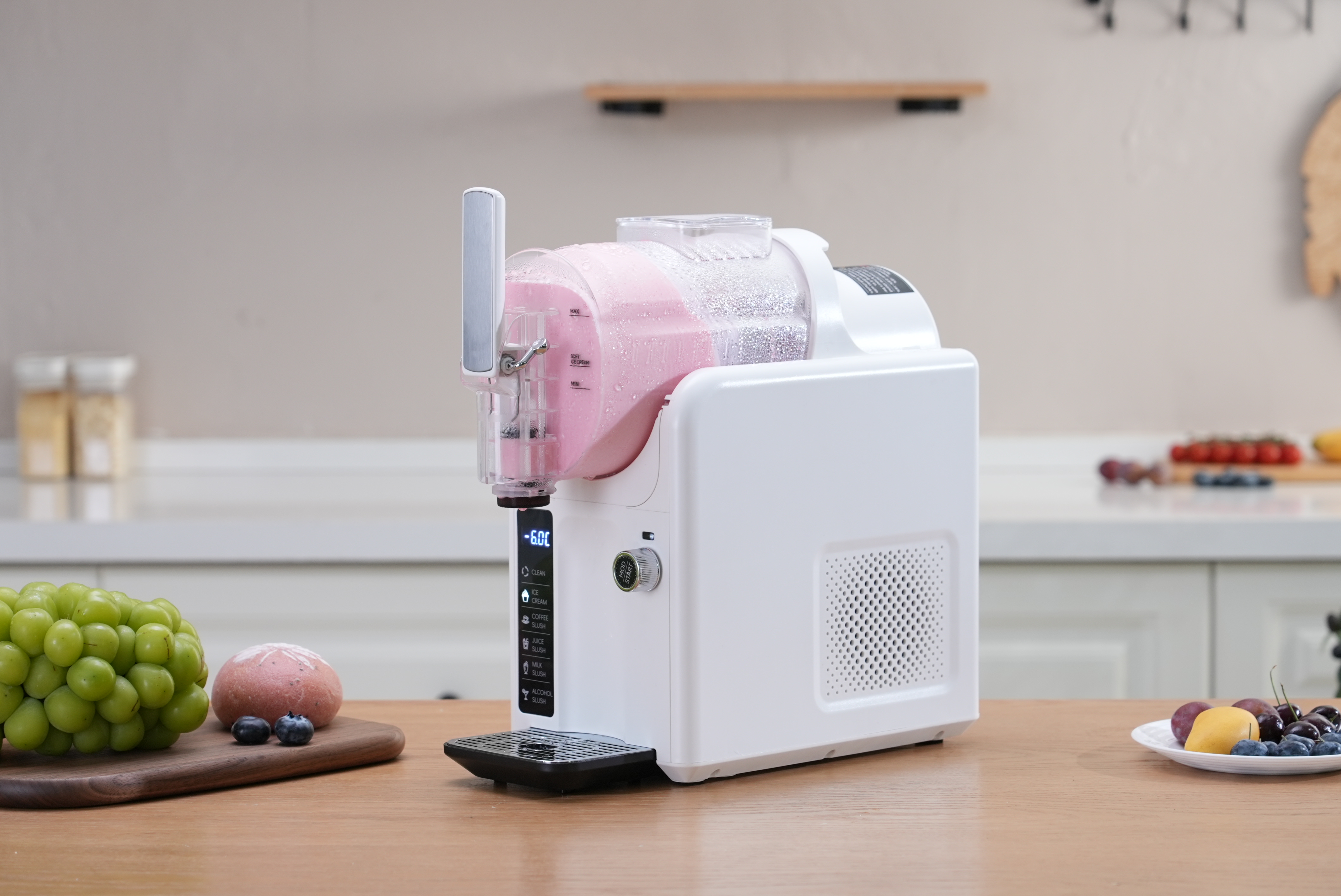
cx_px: 670
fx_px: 3839
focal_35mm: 103
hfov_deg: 19.8
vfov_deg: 13.3
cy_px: 448
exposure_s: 1/160
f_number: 5.6
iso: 1000
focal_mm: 103
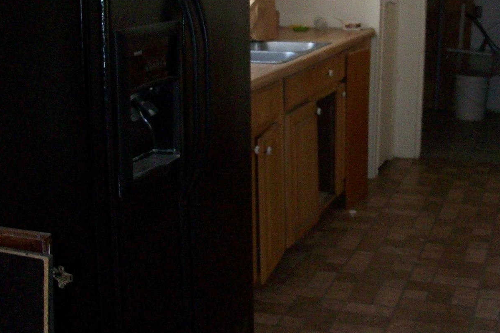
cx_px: 330
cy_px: 61
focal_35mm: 60
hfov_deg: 33.1
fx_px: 833
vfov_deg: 22.3
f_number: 2.8
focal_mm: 5.7
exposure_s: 1/60
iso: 160
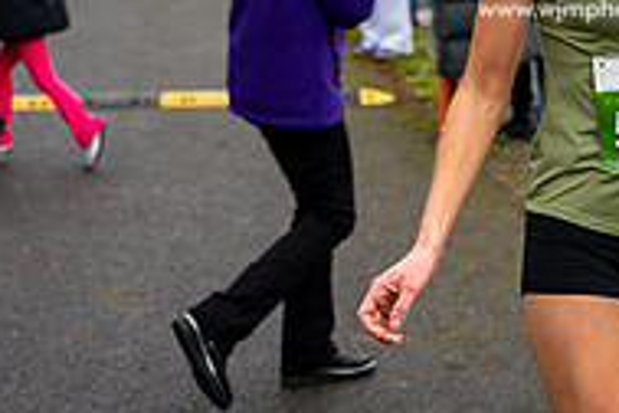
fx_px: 2063
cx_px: 596
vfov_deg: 11.1
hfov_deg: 16.8
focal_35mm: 120
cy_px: -126
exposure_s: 1/1250
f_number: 2.8
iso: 180
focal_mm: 39
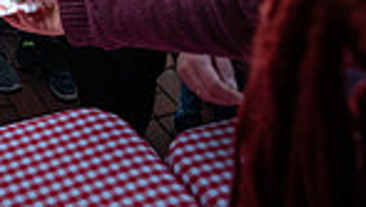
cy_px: -263
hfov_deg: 26.3
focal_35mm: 66
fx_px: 641
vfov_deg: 13.9
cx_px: -129
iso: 3200
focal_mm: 16
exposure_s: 1/60
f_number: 4
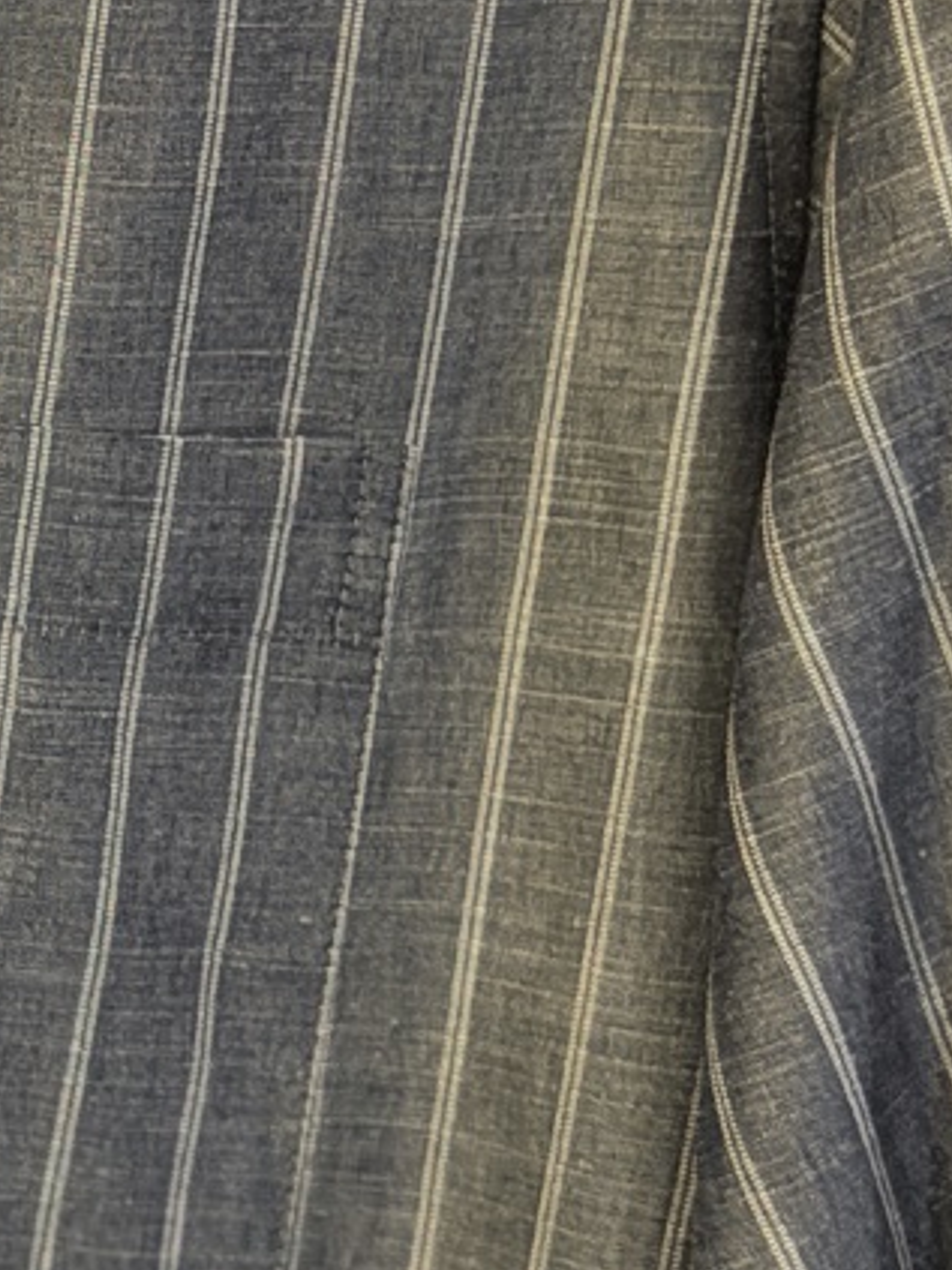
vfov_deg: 10.5
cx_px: -763
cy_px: 423
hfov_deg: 7.6
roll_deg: -0.7
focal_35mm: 189
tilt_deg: -12.9
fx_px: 6934
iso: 250
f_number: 1.78
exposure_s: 1/50
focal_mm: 6.76
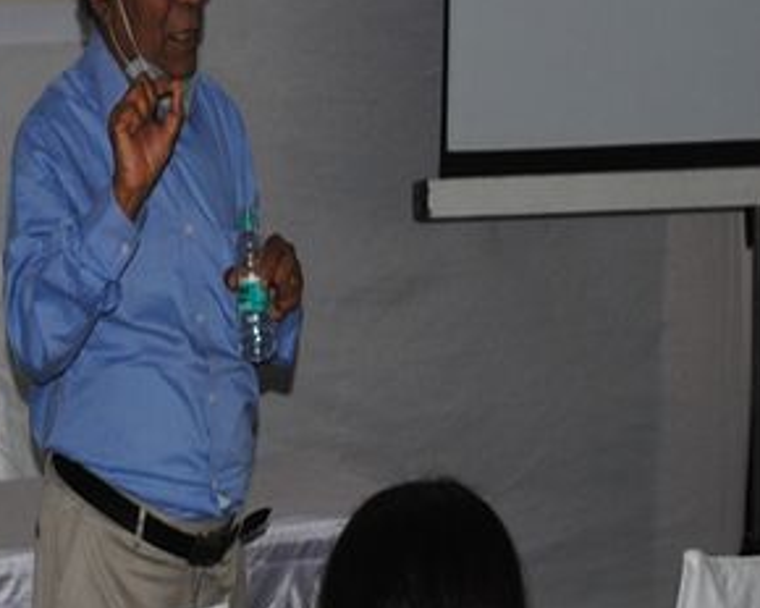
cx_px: 131
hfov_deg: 13.7
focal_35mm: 140
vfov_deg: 10.8
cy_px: -149
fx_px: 3149
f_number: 4.8
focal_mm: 32
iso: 200
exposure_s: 1/60
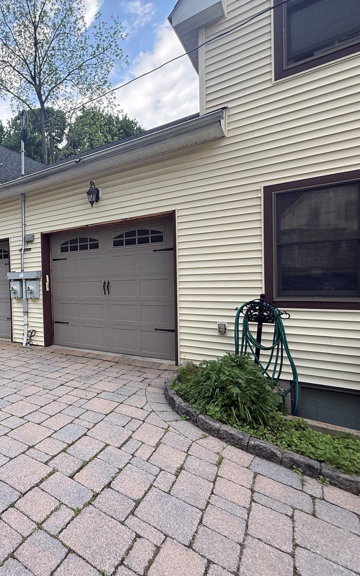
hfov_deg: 53.9
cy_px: 289
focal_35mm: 20
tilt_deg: +0.7
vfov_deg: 85.1
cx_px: 53
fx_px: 314
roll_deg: +1.7
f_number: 2.2
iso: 50
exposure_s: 1/198
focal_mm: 2.22
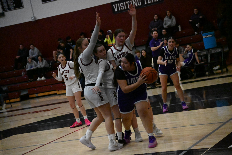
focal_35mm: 92
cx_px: 116
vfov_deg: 14.9
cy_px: 78
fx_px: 593
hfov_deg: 22.1
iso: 51200
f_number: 4
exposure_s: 1/8000
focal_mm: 92
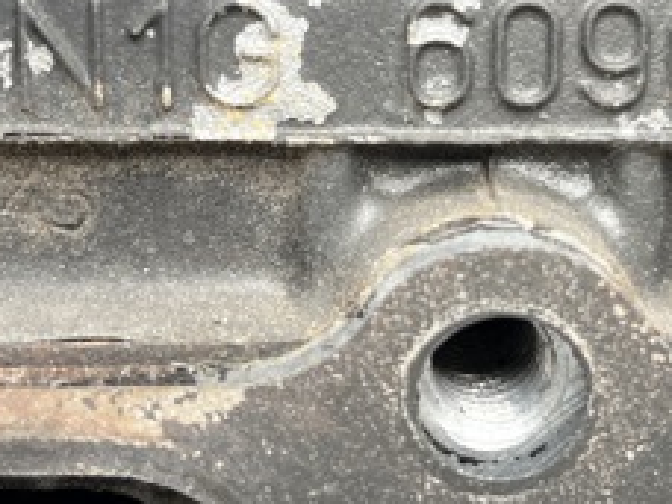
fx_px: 1417
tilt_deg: -6.3
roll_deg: -1.3
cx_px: 368
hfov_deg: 26.7
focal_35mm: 73
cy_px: 43
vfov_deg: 19.8
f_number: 1.6
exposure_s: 1/121
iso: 100
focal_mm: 5.1
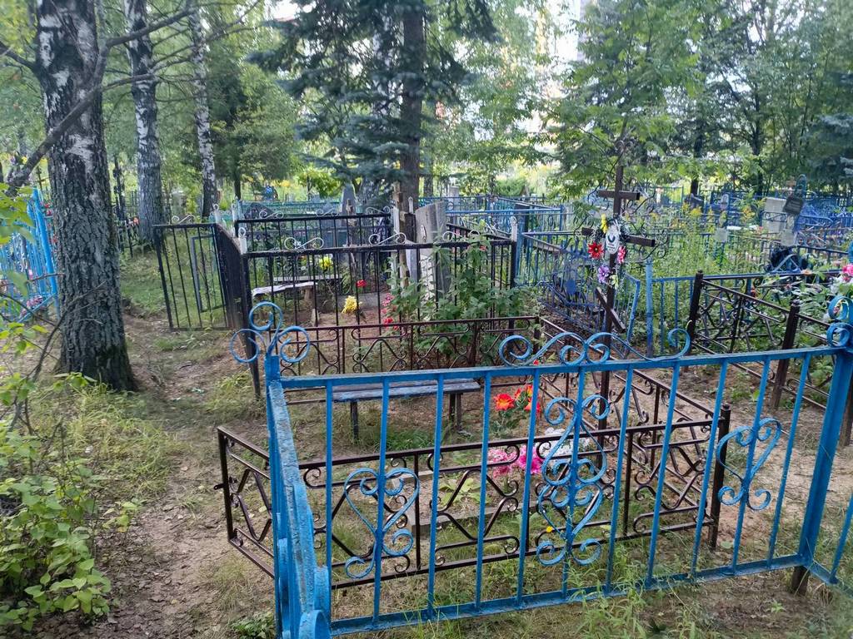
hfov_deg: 69.4
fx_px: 616
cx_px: 426
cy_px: 320
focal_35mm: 25
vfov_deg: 54.9
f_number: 1.69
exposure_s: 1/50
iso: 430
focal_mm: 4.76
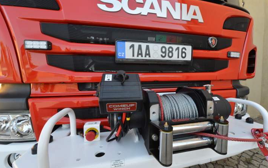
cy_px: 82
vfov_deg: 74.8
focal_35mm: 15
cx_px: 139
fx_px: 110
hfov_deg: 101.4
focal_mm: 14
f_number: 9
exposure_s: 1/320
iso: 1250
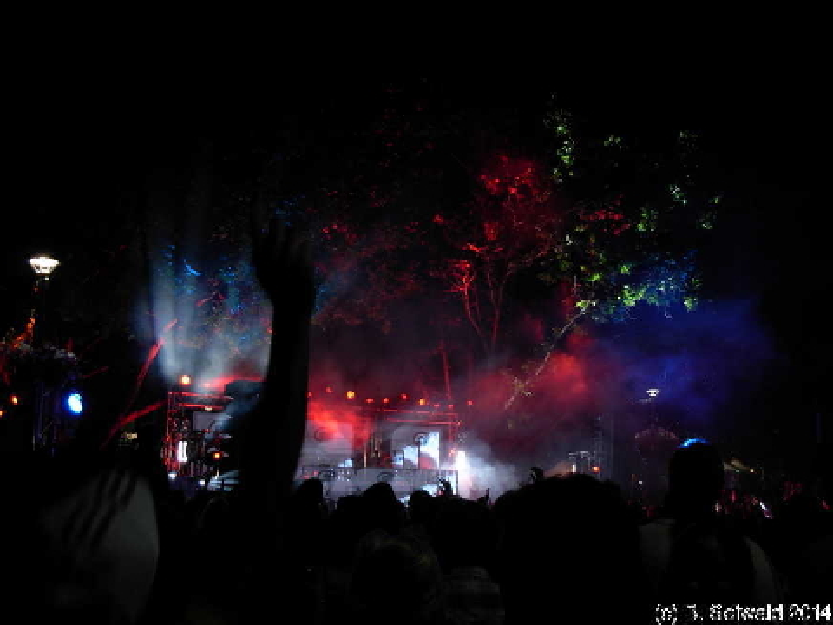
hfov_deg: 49.0
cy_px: 312
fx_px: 914
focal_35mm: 38
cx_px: 416
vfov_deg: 37.7
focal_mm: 6.3
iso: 79
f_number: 2.9
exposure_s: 1/25.3
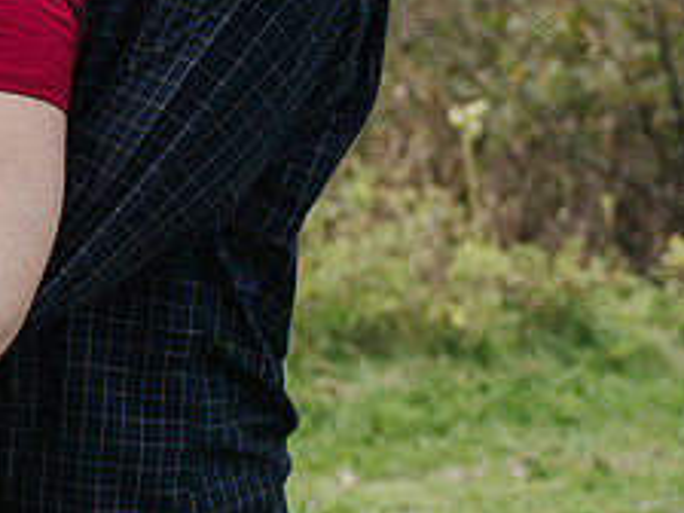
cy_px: 334
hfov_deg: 18.1
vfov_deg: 14.6
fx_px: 1996
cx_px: -212
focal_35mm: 101
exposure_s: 1/800
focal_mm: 35
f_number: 3.2
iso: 360
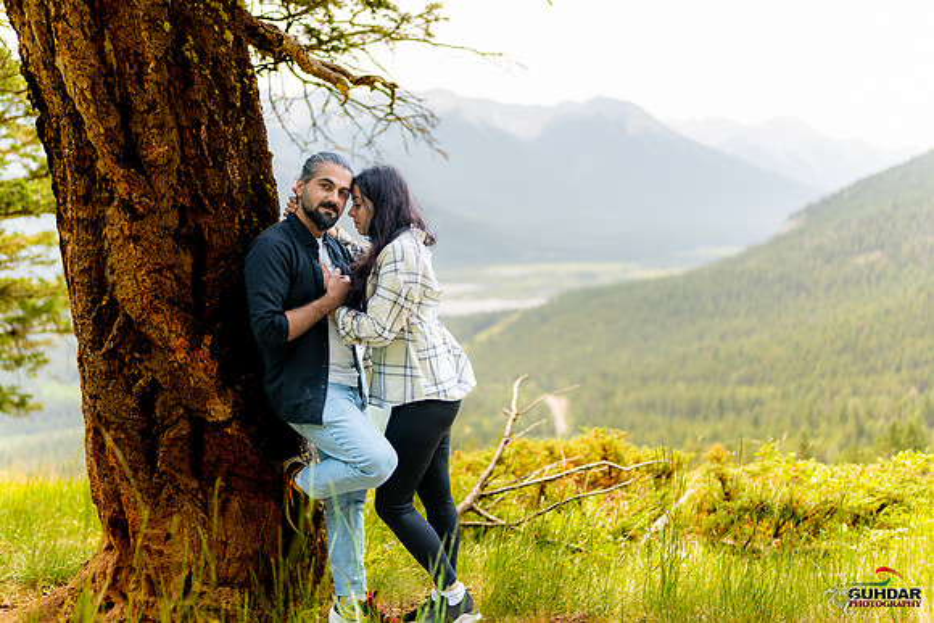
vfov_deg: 37.9
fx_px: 908
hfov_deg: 54.4
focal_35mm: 35
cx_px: 467
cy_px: 312
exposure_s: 1/3200
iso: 200
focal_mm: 35
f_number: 1.2
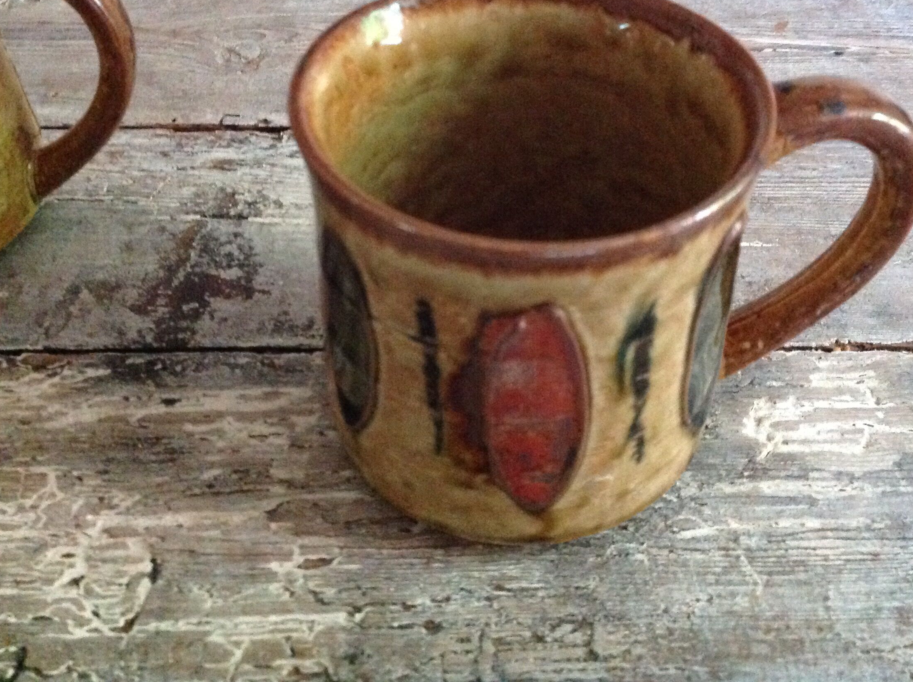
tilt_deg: -45.6
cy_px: 283
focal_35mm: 41
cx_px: 490
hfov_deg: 45.8
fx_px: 1080
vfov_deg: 35.0
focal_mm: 4.28
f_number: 2.4
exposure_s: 1/15
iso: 800
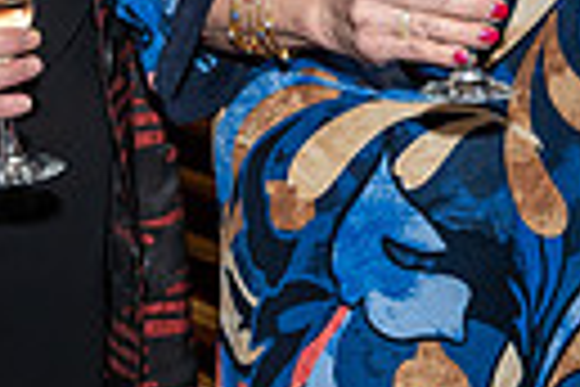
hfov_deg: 10.4
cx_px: 634
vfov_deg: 6.9
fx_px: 3158
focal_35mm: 196
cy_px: -170
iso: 400
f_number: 6.3
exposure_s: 1/250
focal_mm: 26
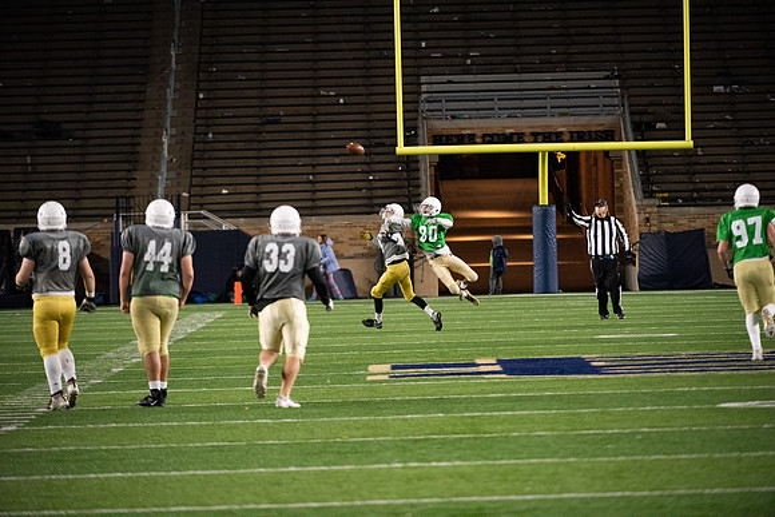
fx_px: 5598
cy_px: 258
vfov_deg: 5.3
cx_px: 388
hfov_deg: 7.9
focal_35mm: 260
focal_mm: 260
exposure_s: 1/500
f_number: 4
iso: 5600
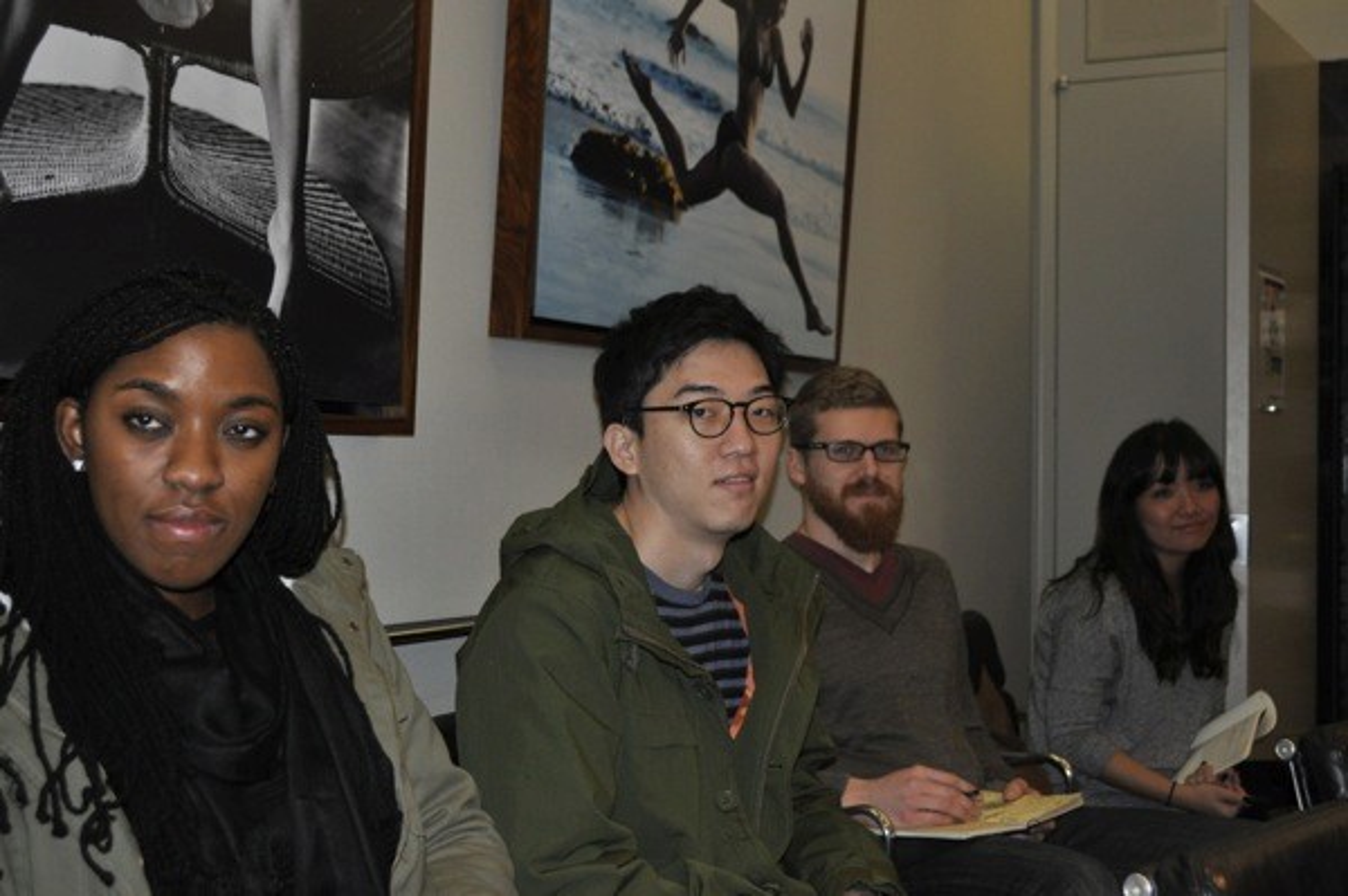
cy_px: 448
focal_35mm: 48
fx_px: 1796
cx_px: 674
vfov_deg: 28.0
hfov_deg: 41.1
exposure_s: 1/60
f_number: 4.8
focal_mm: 32
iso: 800
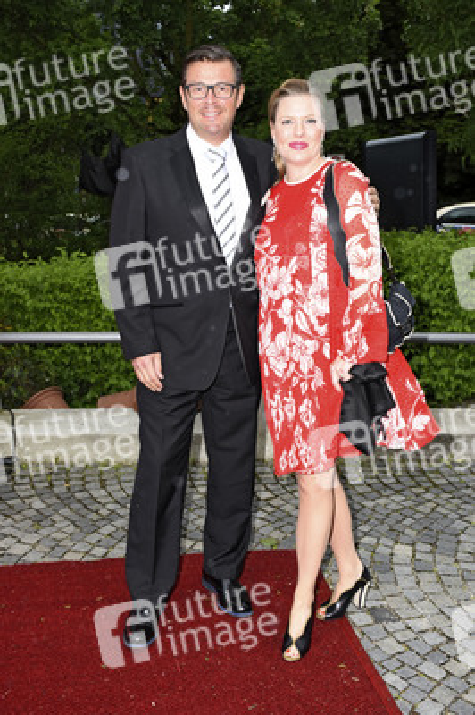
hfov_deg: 36.8
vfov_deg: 53.2
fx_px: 714
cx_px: 238
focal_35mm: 36
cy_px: 358
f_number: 5.6
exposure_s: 1/60
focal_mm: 24
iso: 400
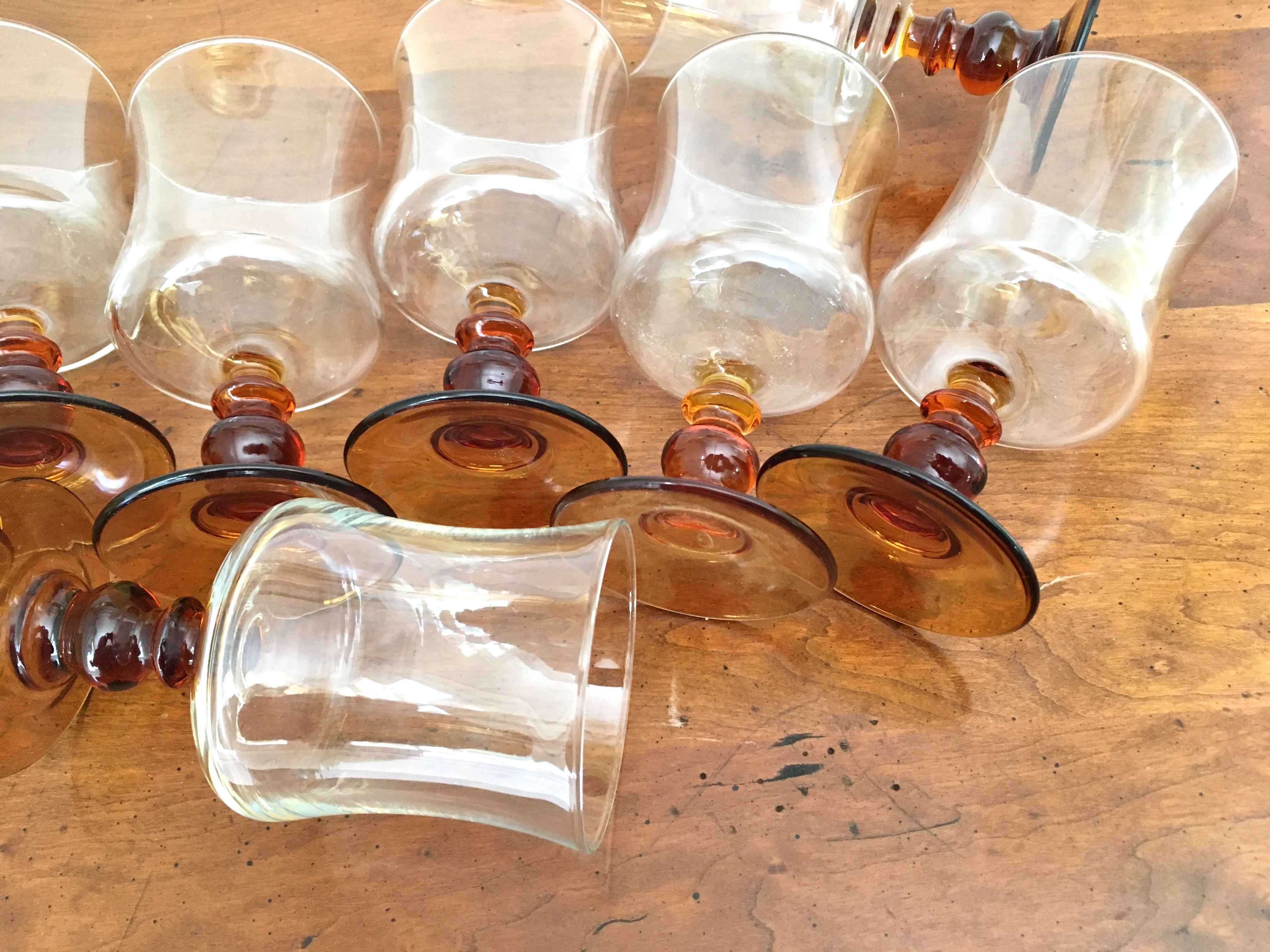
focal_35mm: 29
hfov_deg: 61.7
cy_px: 476
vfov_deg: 48.2
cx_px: 635
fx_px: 1064
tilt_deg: -60.6
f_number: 2.2
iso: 200
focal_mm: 4.15
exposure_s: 1/33
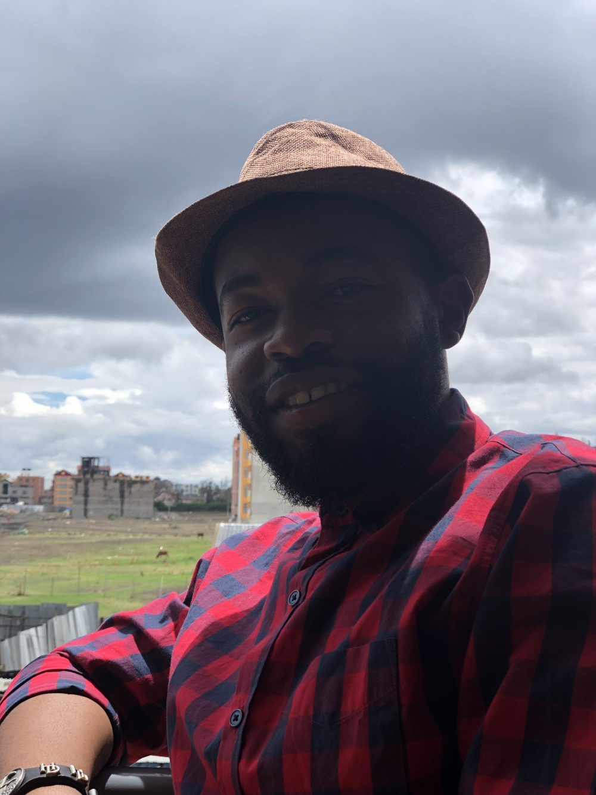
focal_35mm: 57
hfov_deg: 25.7
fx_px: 1308
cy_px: 398
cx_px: 298
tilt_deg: +4.9
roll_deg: -1.3
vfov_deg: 33.8
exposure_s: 1/585
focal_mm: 6.6
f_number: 2.8
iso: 20
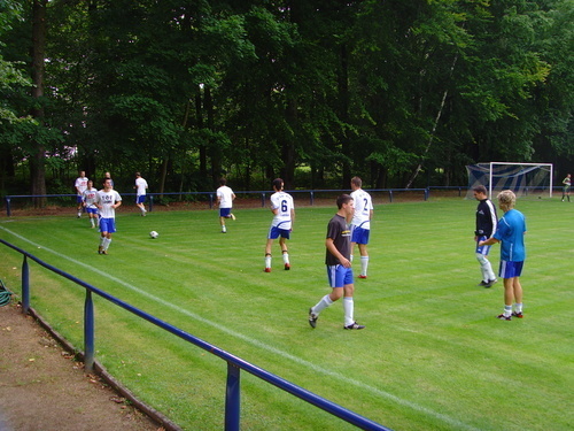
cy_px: 216
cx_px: 287
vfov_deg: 36.8
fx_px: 647
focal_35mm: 39
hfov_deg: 47.9
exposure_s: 1/90
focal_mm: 6.6
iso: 80
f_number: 3.5
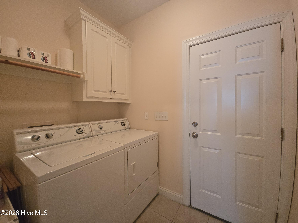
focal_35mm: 13
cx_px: 149
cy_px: 112
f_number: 2.2
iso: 800
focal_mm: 2.2
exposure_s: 1/60
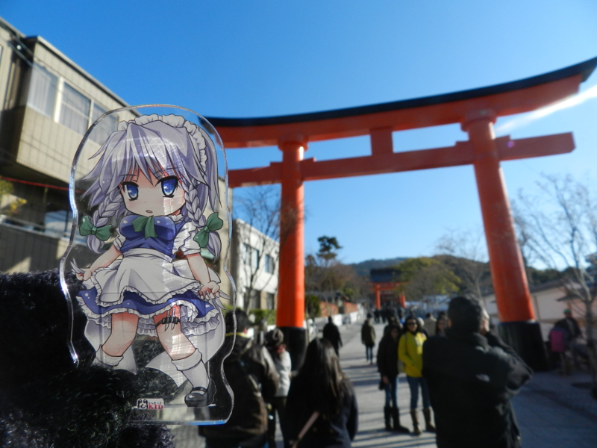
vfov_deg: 58.9
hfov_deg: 73.9
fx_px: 397
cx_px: 298
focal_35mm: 23
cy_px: 224
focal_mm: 4
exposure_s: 1/1000
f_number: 4
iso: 160
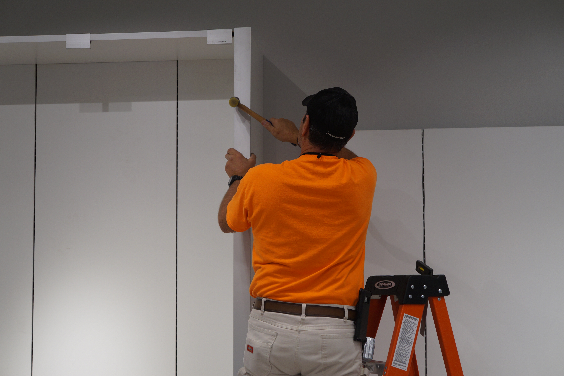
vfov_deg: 19.7
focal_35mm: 69
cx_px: 282
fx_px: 1080
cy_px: 188
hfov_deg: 29.3
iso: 200
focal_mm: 46
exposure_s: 1/160
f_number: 5
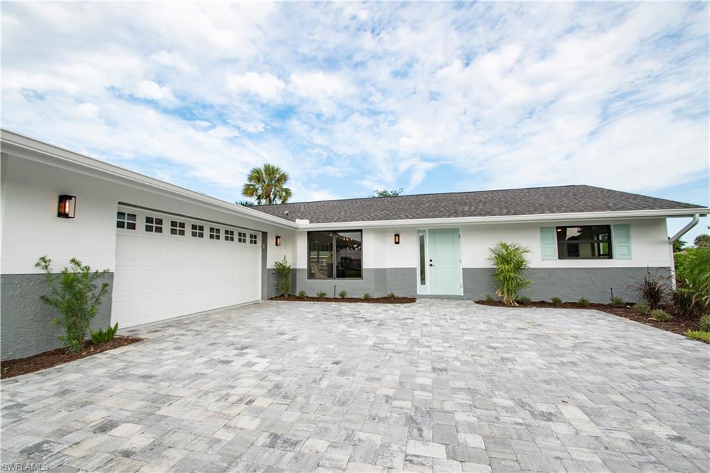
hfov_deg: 100.4
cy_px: 236
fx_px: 296
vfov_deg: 77.3
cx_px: 355
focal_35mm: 15
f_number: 10
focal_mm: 10
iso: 200
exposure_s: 1/400
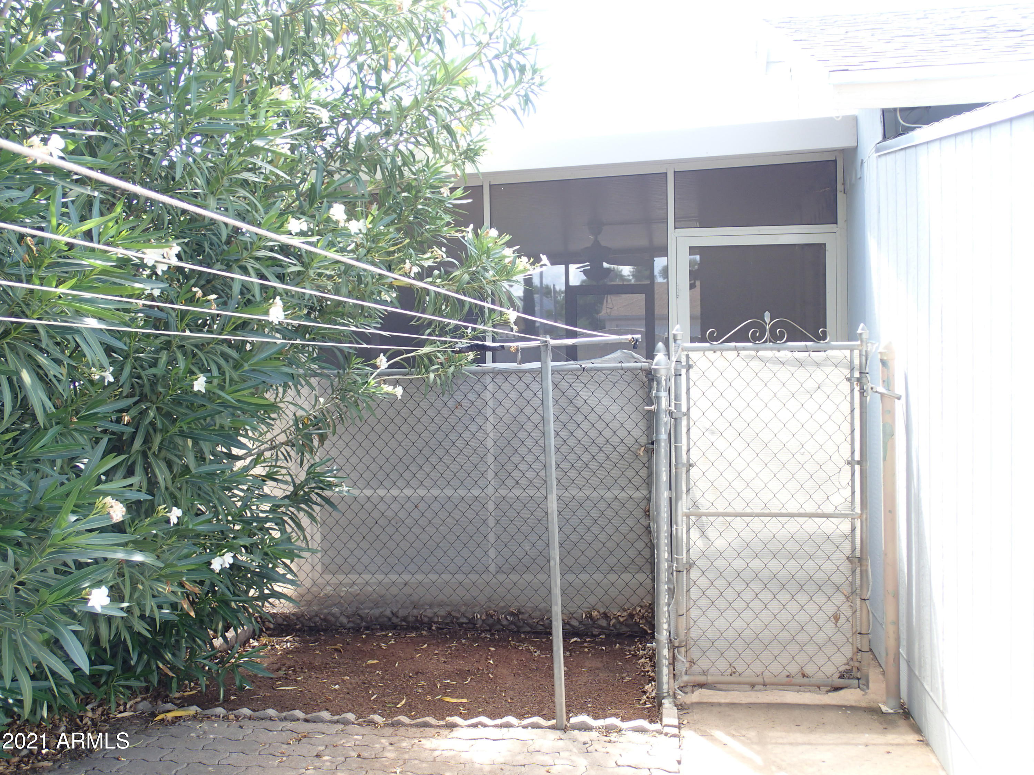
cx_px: 517
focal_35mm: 35
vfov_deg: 40.7
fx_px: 1045
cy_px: 388
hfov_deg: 52.6
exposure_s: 1/80
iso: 100
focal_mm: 6.42
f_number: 2.6
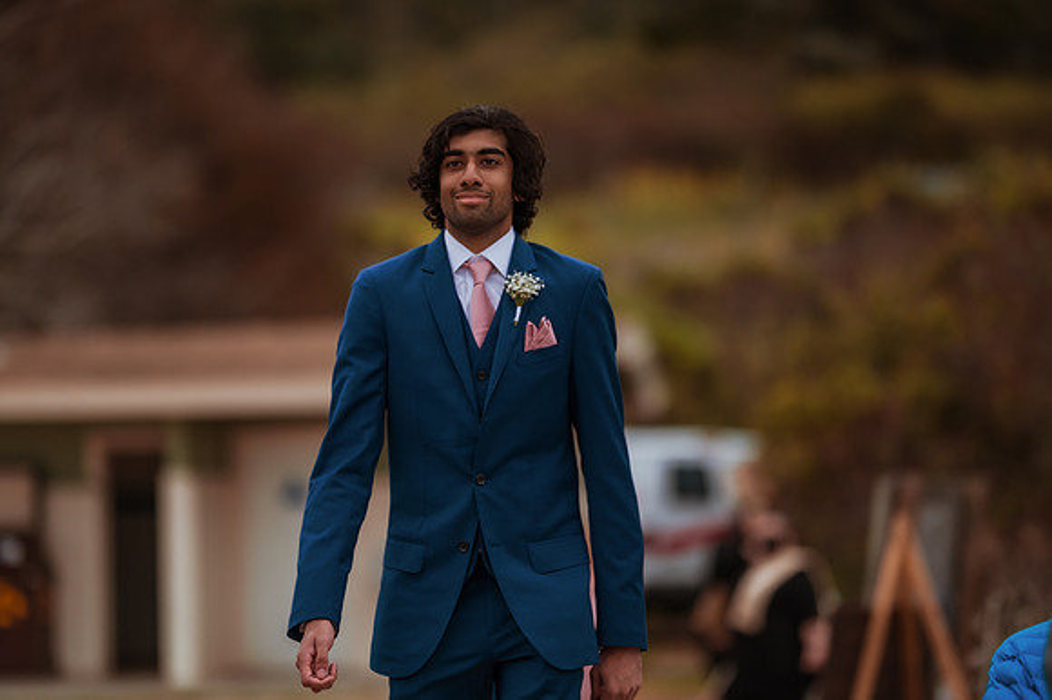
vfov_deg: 10.1
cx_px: 526
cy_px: 350
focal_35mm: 135
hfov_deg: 15.2
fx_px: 3943
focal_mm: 135
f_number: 1.8
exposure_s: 1/3200
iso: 500
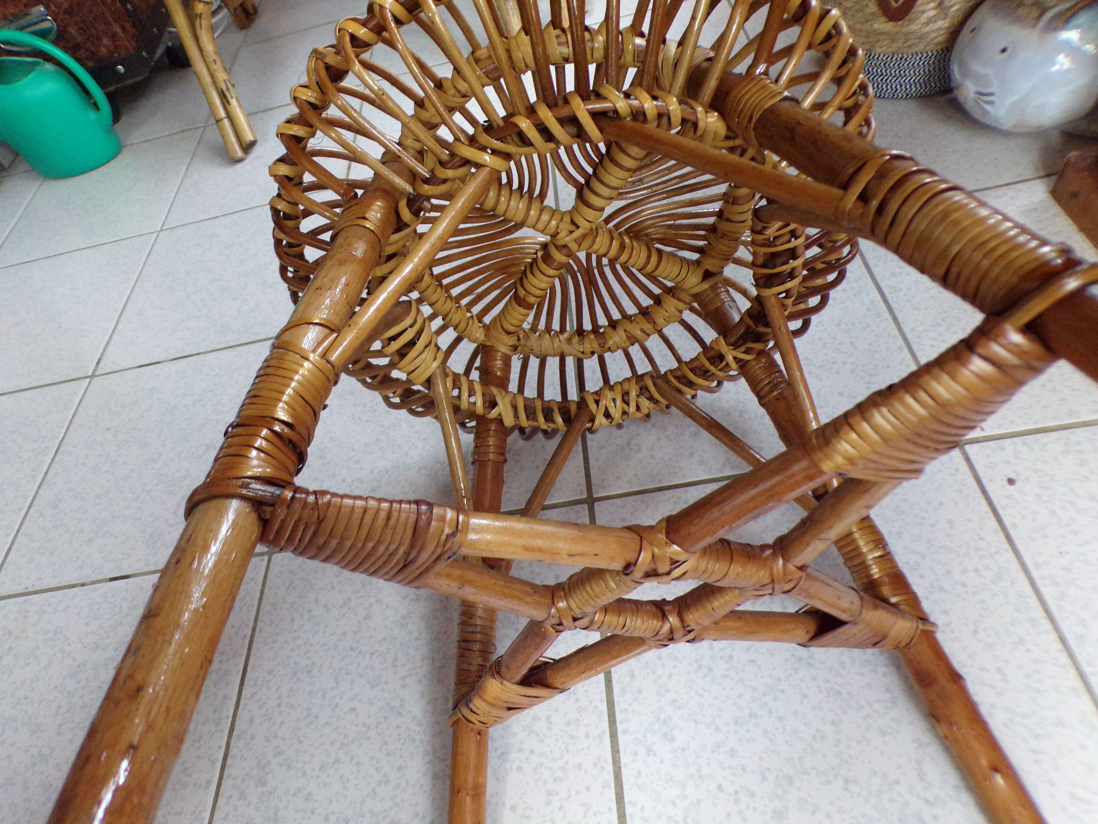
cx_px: 549
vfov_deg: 56.8
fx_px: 761
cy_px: 412
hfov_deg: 71.6
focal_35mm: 24
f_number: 3
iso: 392
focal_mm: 4.3
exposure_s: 1/60
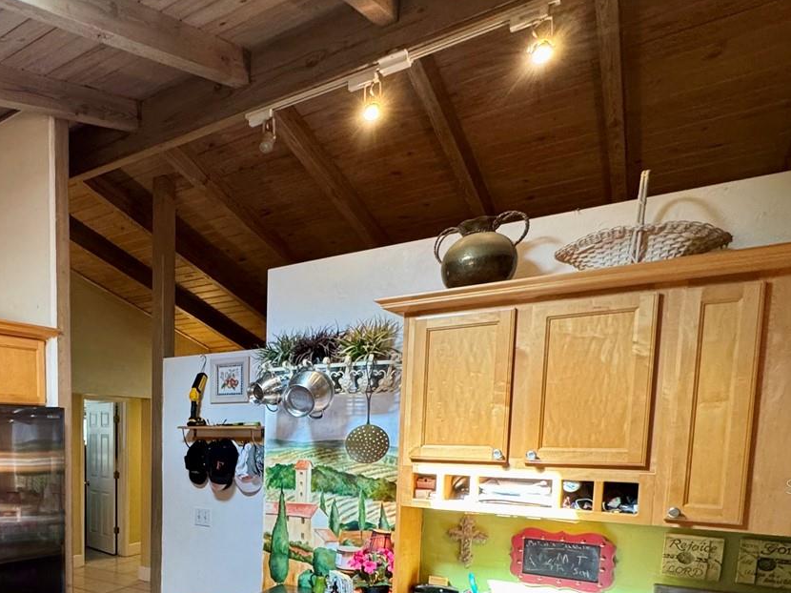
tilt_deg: -6.1
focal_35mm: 27
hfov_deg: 58.1
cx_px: 113
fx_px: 617
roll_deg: -0.1
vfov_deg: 48.1
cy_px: 486
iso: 250
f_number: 2.2
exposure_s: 1/60
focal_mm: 2.22
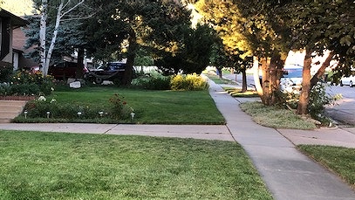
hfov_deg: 41.7
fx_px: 452
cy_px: 72
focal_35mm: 48
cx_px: 91
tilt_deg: +4.3
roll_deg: -1.6
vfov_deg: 24.8
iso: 20
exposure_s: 1/30
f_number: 1.8
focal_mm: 3.99
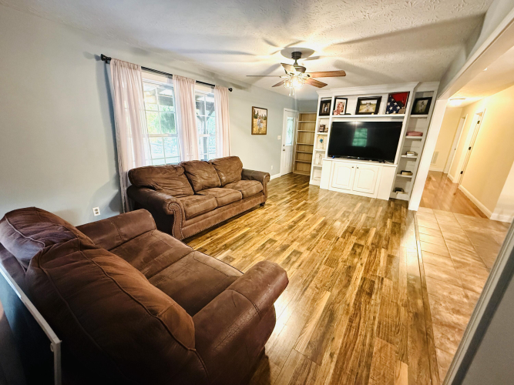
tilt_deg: -16.4
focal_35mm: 14
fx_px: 208
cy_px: 192
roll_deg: -1.1
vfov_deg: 85.7
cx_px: 257
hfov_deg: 102.1
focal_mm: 2.22
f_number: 2.2
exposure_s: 1/40
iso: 1000
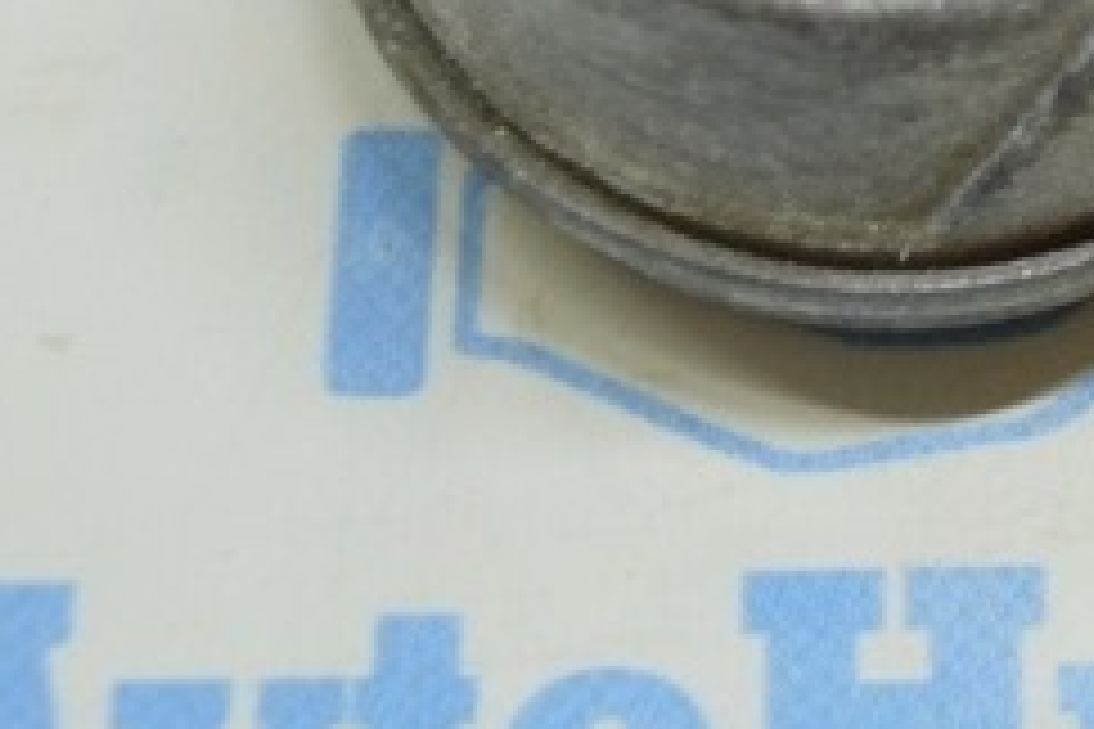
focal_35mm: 139
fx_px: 4224
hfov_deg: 14.4
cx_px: 1202
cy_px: -511
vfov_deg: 9.5
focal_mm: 22
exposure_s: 1/60
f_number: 3.8
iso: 400
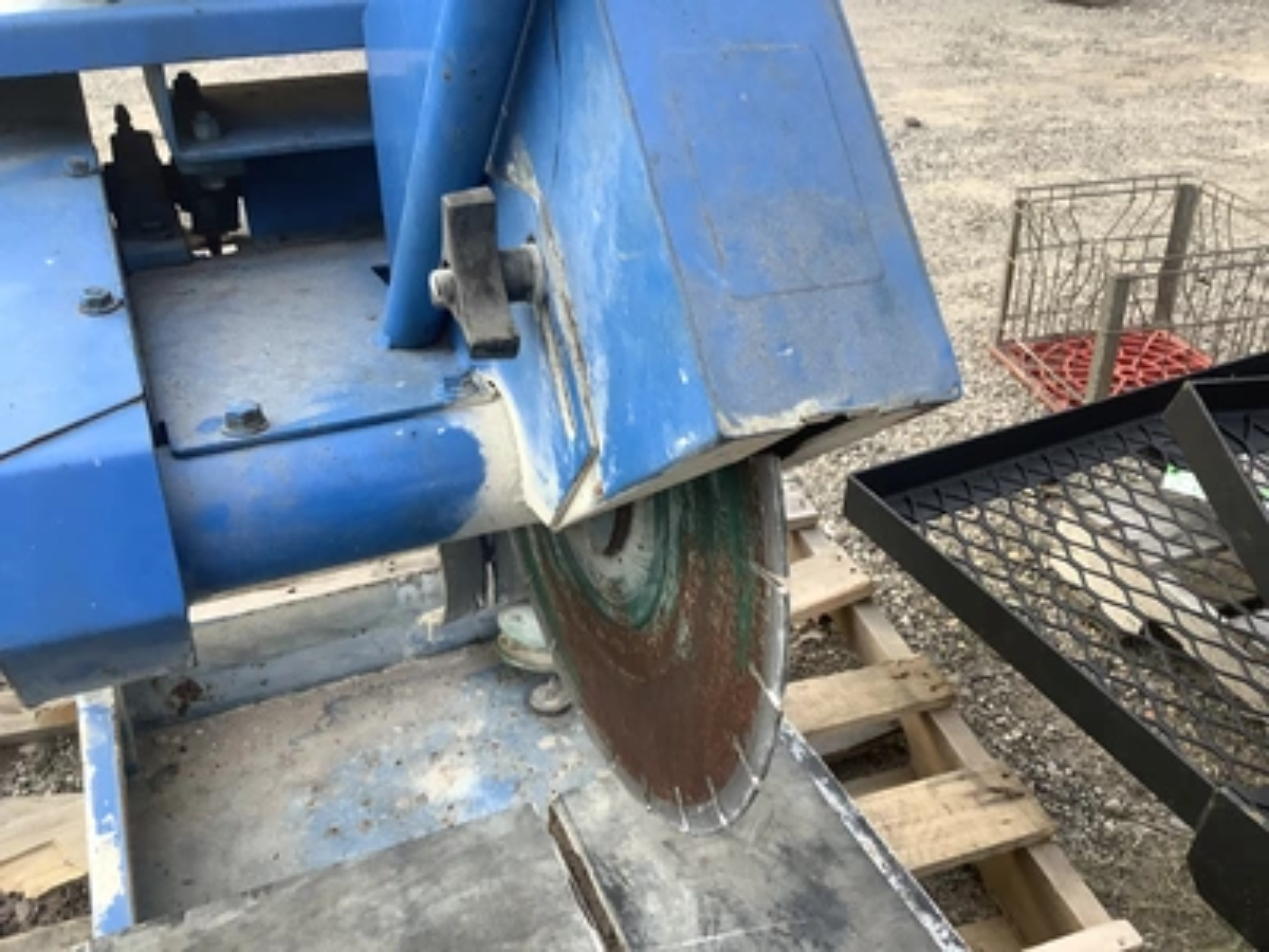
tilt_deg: -33.7
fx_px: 1136
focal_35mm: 31
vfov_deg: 45.4
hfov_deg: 58.4
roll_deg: +1.9
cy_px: 476
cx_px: 634
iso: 80
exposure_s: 1/120
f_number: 2.4
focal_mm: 3.3
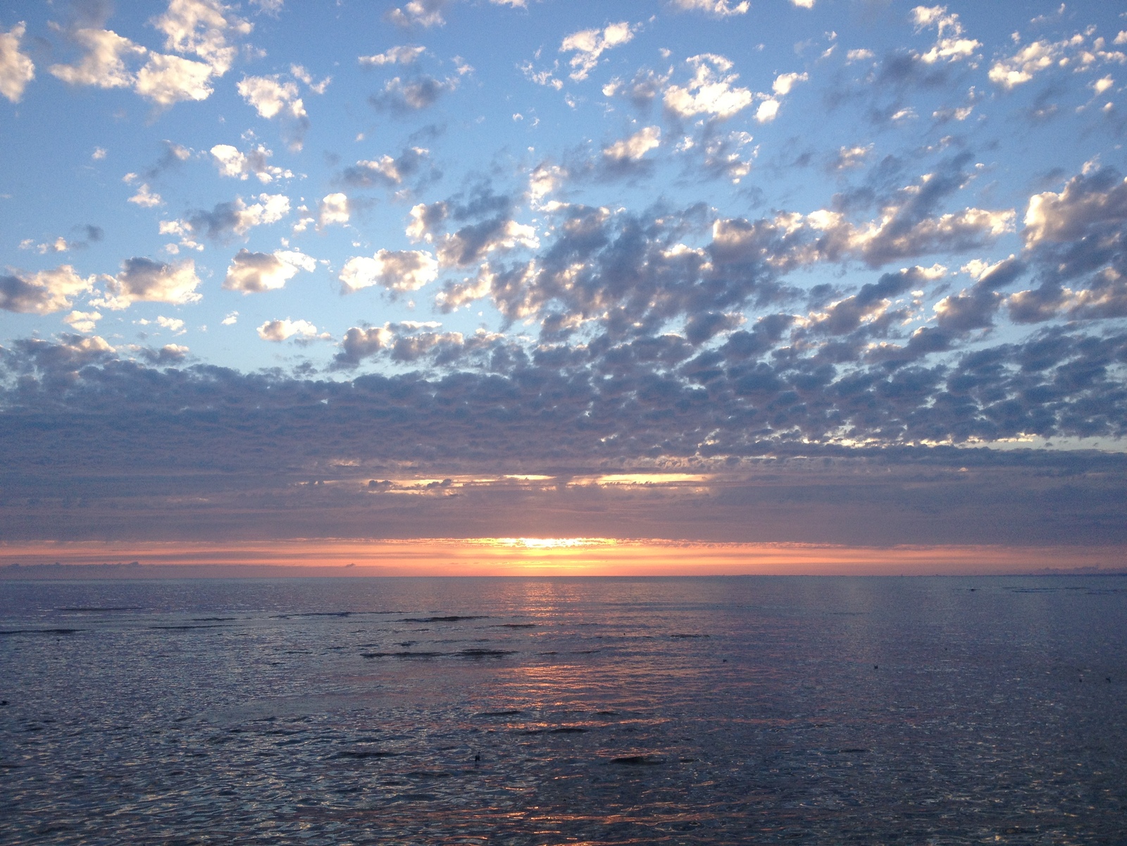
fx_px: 1140
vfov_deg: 40.7
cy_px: 423
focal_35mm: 35
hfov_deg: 52.6
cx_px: 564
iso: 50
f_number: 2.4
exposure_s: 1/406
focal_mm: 4.28
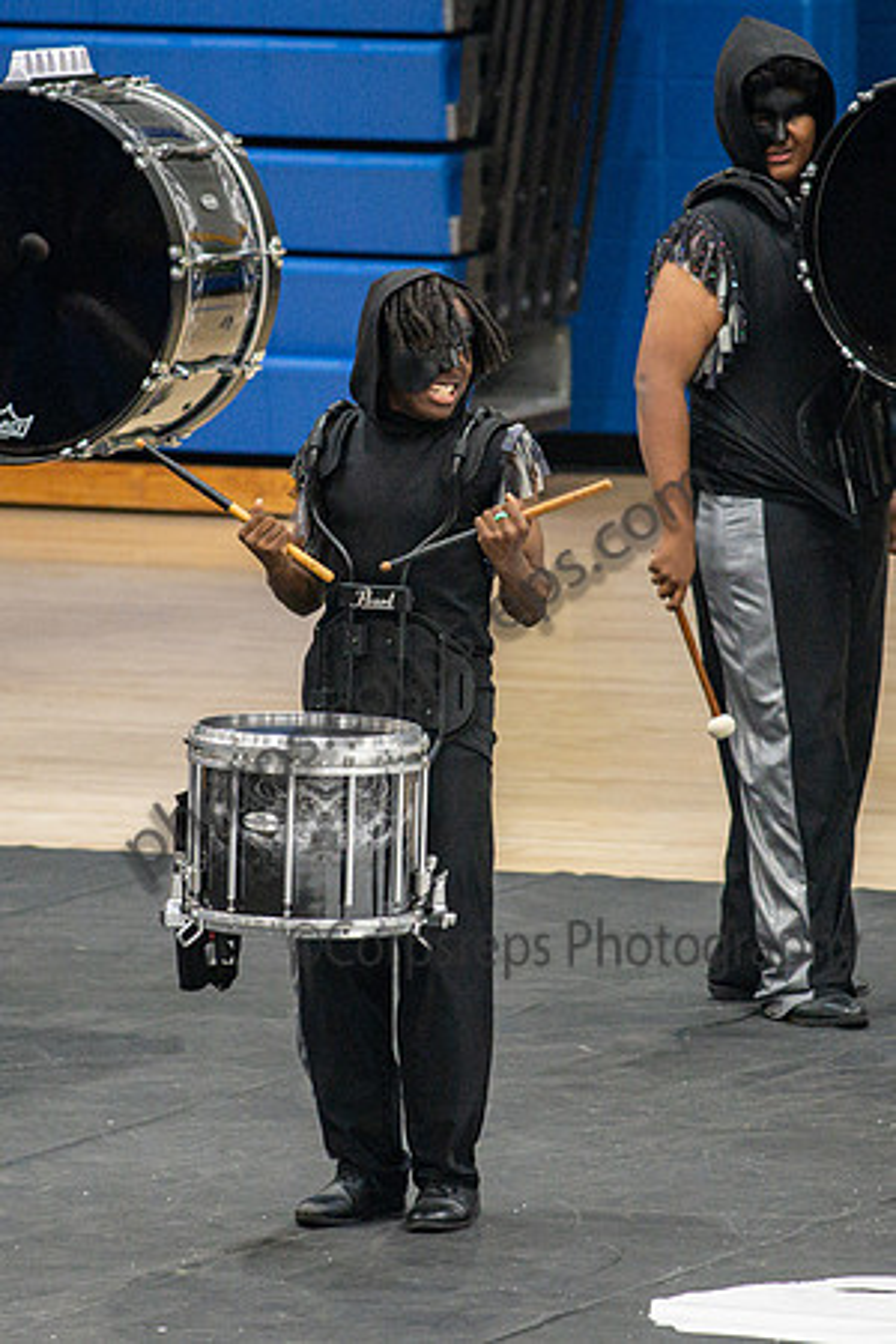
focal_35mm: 387
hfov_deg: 3.6
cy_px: 595
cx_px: 368
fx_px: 14447
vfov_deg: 5.3
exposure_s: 1/500
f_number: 4
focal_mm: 200
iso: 5600
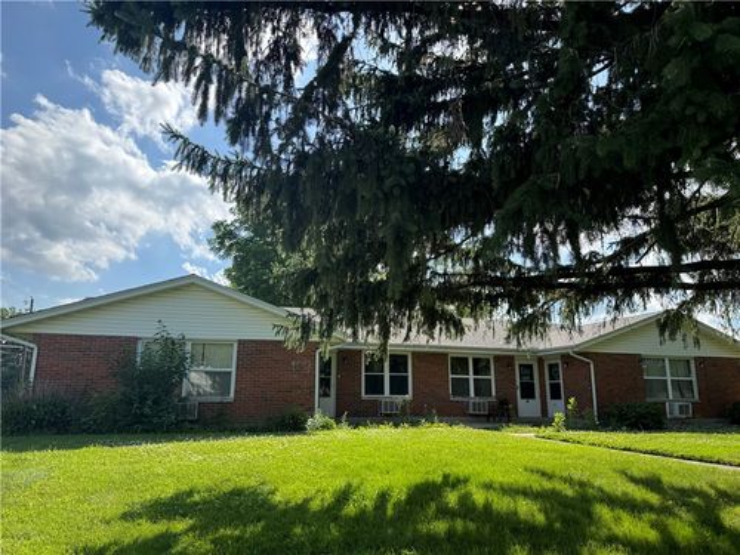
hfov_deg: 71.6
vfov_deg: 56.8
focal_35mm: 24
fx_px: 513
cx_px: 370
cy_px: 278
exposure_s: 1/2710
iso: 80
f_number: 1.78
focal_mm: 6.76
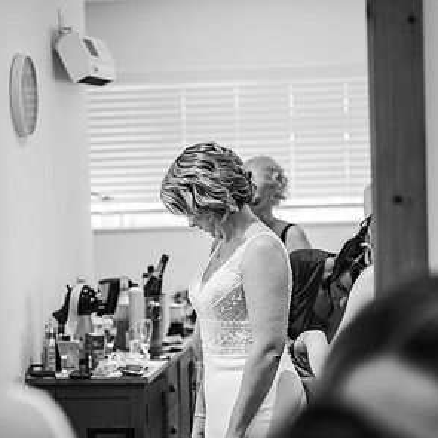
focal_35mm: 110
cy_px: 298
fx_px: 1575
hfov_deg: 15.8
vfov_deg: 15.8
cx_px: 218
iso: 1000
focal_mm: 85
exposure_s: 1/200
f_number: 3.2
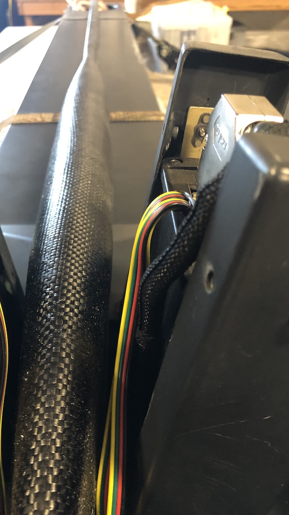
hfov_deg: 37.4
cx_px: 99
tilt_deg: -35.1
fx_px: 422
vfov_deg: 62.6
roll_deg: +1.4
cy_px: 256
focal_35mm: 31
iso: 100
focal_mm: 3.99
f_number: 1.8
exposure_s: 1/7
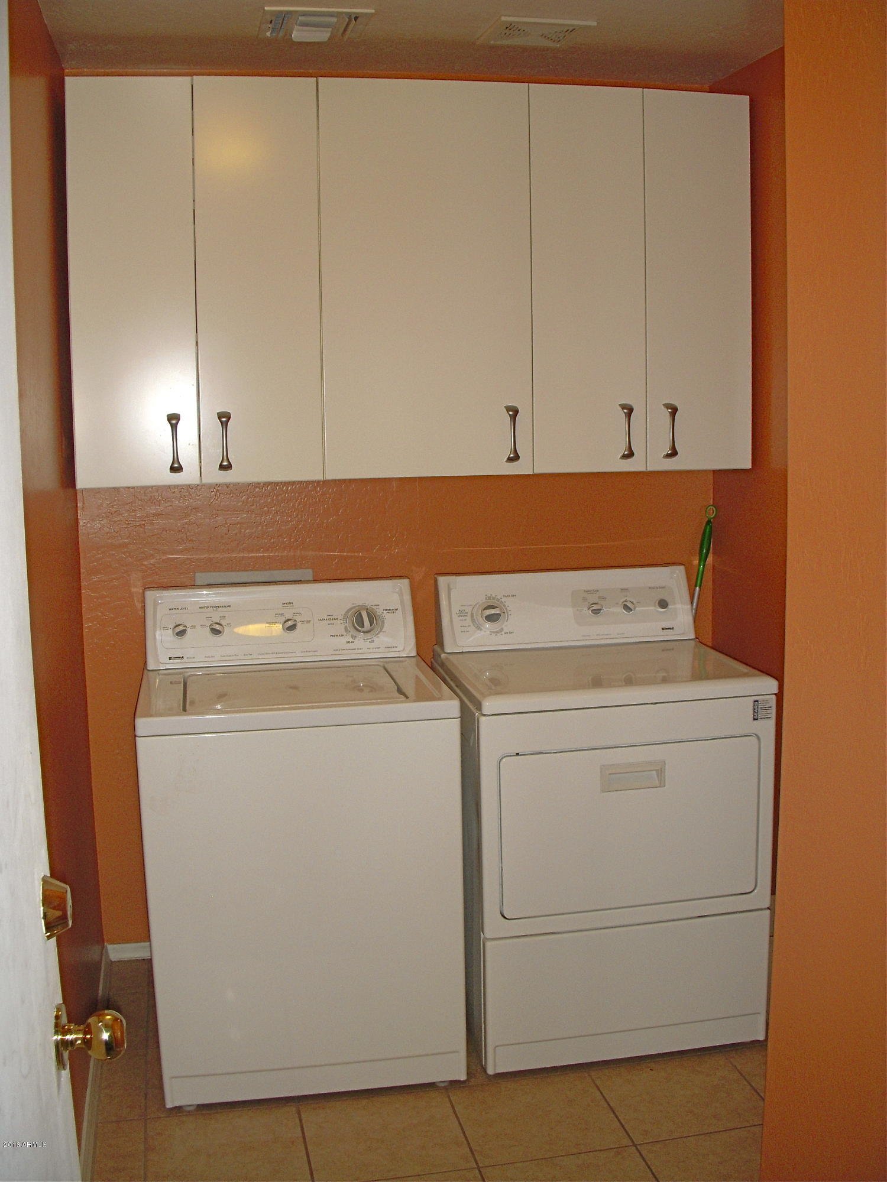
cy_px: 591
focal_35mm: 38
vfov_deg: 49.0
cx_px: 444
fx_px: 1298
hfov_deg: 37.7
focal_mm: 6.3
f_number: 3.3
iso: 100
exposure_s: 1/30
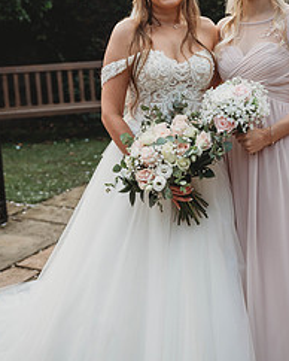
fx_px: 726
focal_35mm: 68
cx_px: 169
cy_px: 152
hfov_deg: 22.5
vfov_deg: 27.8
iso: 100
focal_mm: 39
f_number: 2.8
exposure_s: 1/1000
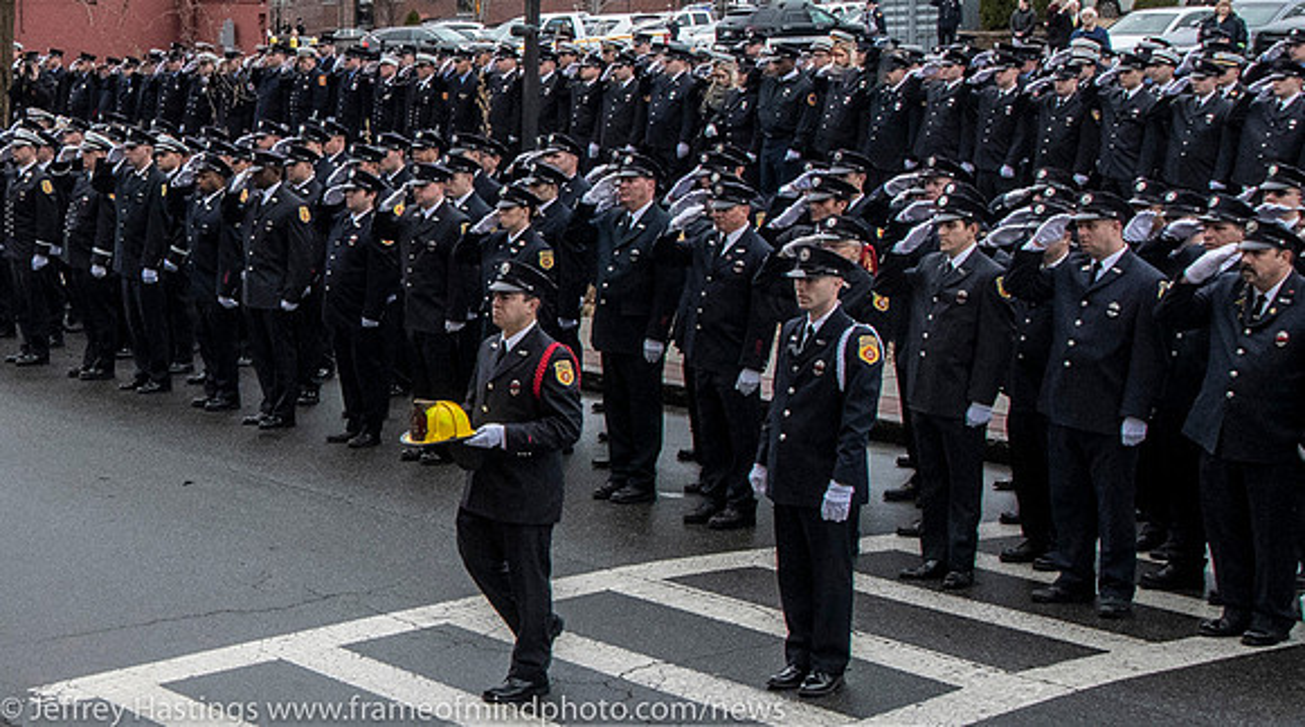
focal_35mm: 76
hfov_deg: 26.3
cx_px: -54
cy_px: 383
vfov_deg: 15.9
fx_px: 2608
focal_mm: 22
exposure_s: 1/500
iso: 2000
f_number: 9
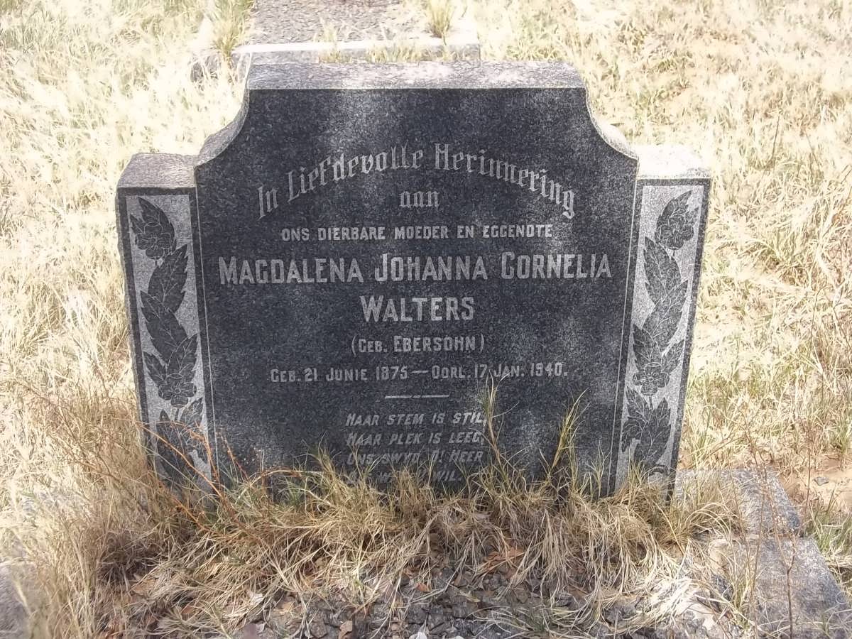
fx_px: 1231
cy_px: 320
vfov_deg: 29.1
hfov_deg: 38.2
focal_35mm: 50
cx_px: 426
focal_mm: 8.8
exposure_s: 1/250
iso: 80
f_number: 3.6
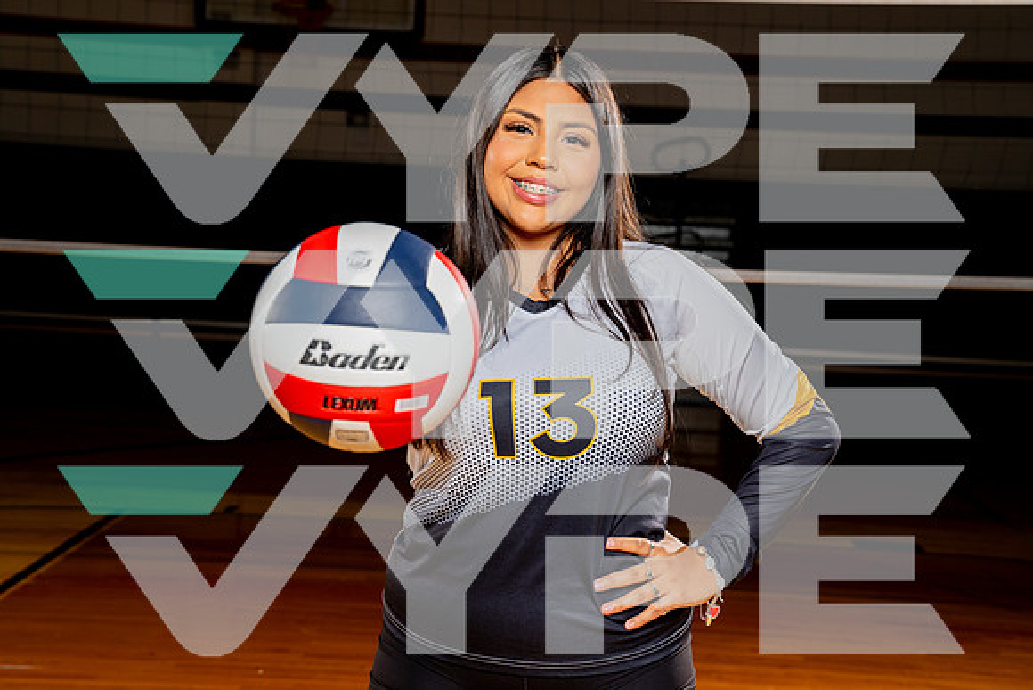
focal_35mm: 62
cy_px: 345
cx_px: 516
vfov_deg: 21.9
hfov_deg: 32.3
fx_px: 1782
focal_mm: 59
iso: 100
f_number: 5.6
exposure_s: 1/250
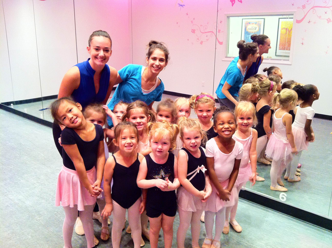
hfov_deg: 52.7
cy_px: 124
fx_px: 335
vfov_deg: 40.6
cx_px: 166
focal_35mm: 35
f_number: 2.8
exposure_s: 1/15
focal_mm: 3.85
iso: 200
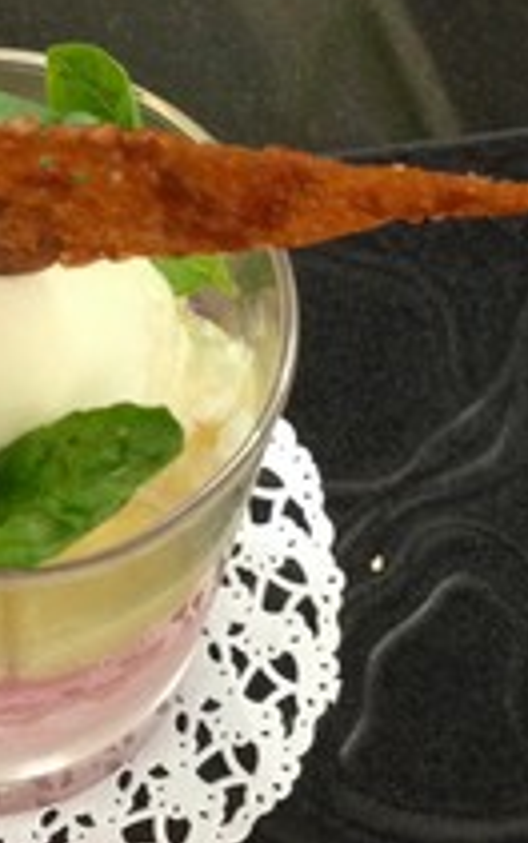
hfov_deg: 14.7
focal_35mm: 88
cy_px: 509
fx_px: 2025
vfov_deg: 23.5
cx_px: 80
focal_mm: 4.28
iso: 250
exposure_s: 1/20
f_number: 2.4
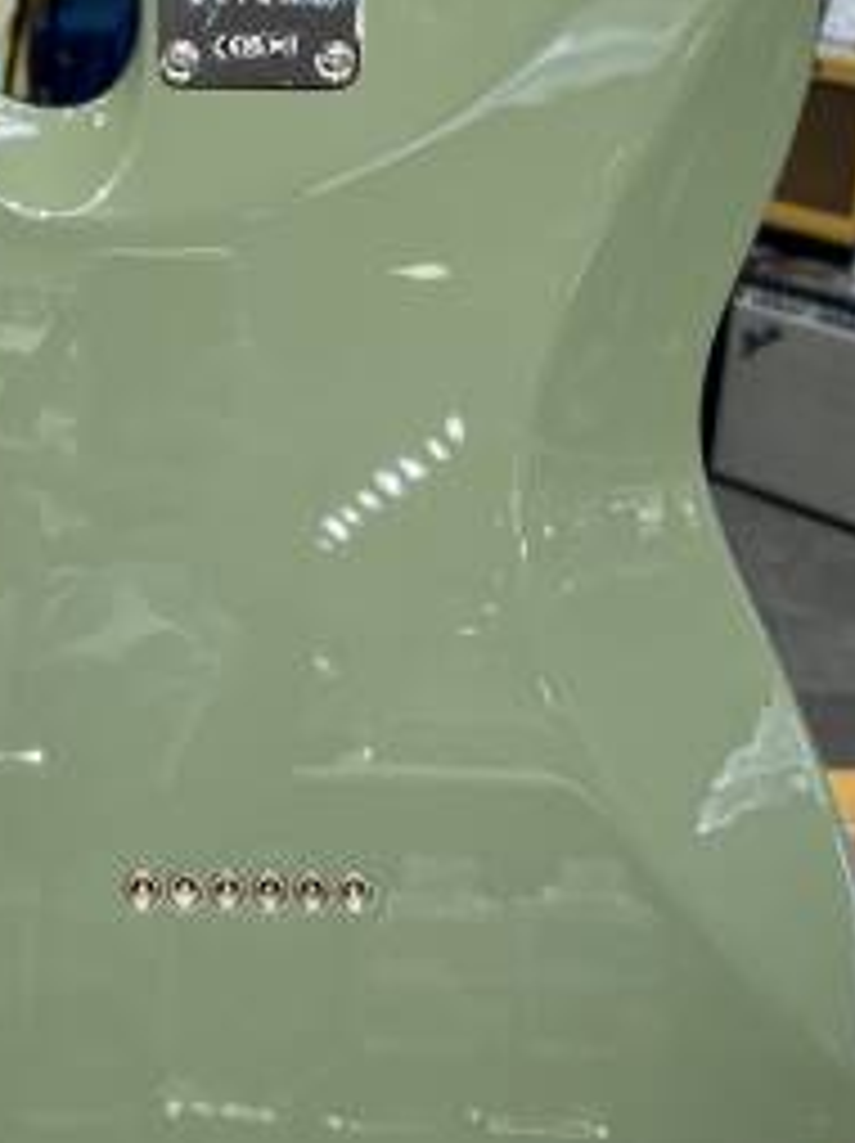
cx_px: 248
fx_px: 1353
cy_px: 598
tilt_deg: -17.6
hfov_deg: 34.6
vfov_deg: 45.8
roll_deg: +2.7
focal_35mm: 41
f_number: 1.6
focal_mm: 4.2
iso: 80
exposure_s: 1/120
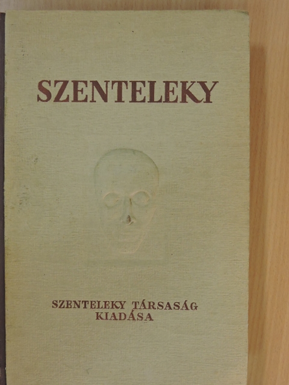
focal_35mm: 50
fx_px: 557
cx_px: 144
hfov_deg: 29.1
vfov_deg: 38.2
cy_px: 192
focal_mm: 9
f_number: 4
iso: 450
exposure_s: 1/25
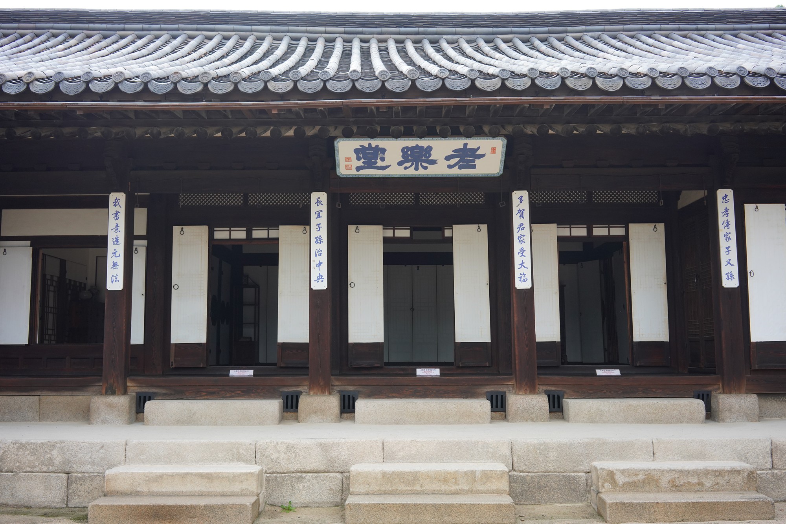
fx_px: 764
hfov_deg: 54.4
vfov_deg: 37.9
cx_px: 393
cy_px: 262
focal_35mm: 35
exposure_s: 1/100
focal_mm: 35
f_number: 7.1
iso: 800
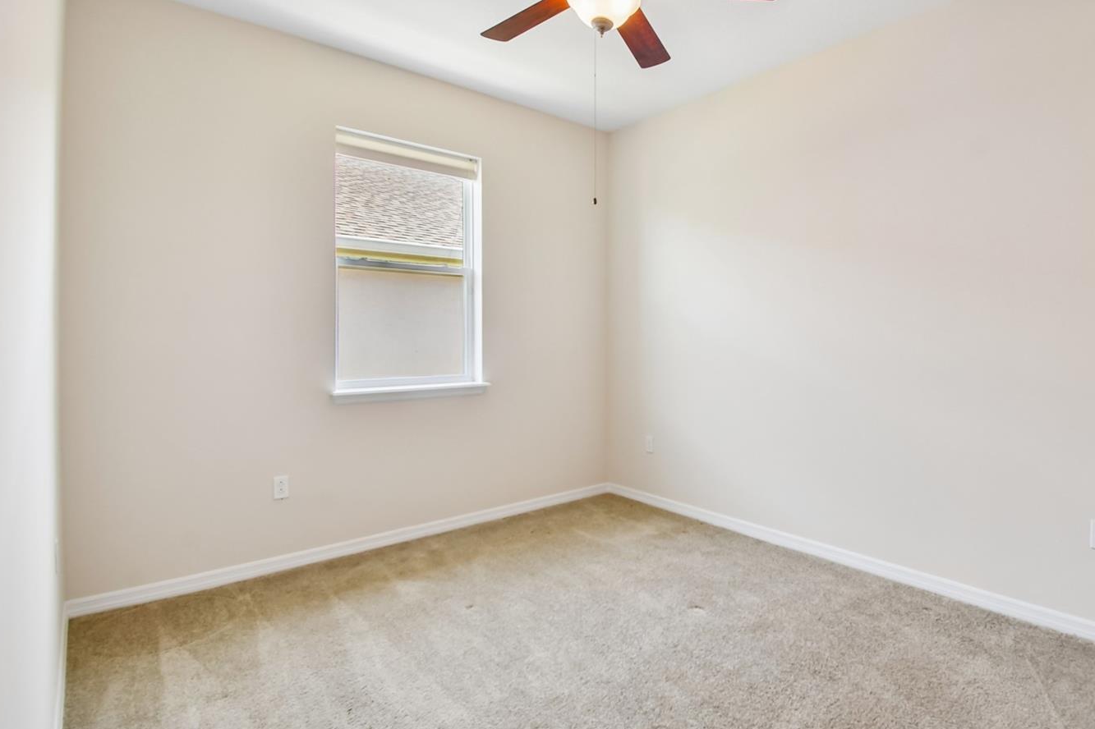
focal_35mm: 18
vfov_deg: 67.3
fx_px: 547
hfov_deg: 89.3
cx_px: 635
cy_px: 345
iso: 100
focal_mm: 10
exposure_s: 1/10
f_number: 8
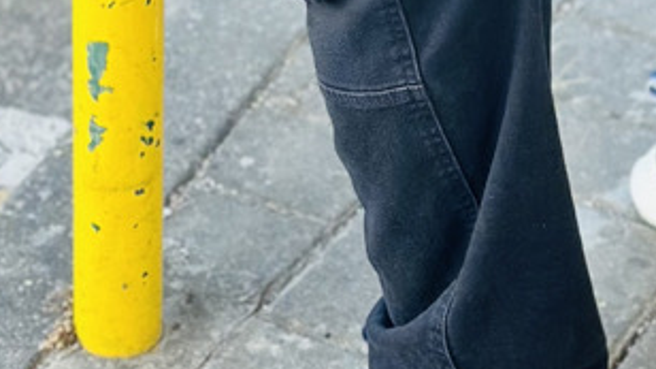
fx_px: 3026
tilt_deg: -23.9
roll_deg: -3.3
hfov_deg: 12.3
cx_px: 547
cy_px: -333
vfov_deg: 6.8
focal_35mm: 174
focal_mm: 6.86
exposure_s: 1/271
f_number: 1.78
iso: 80
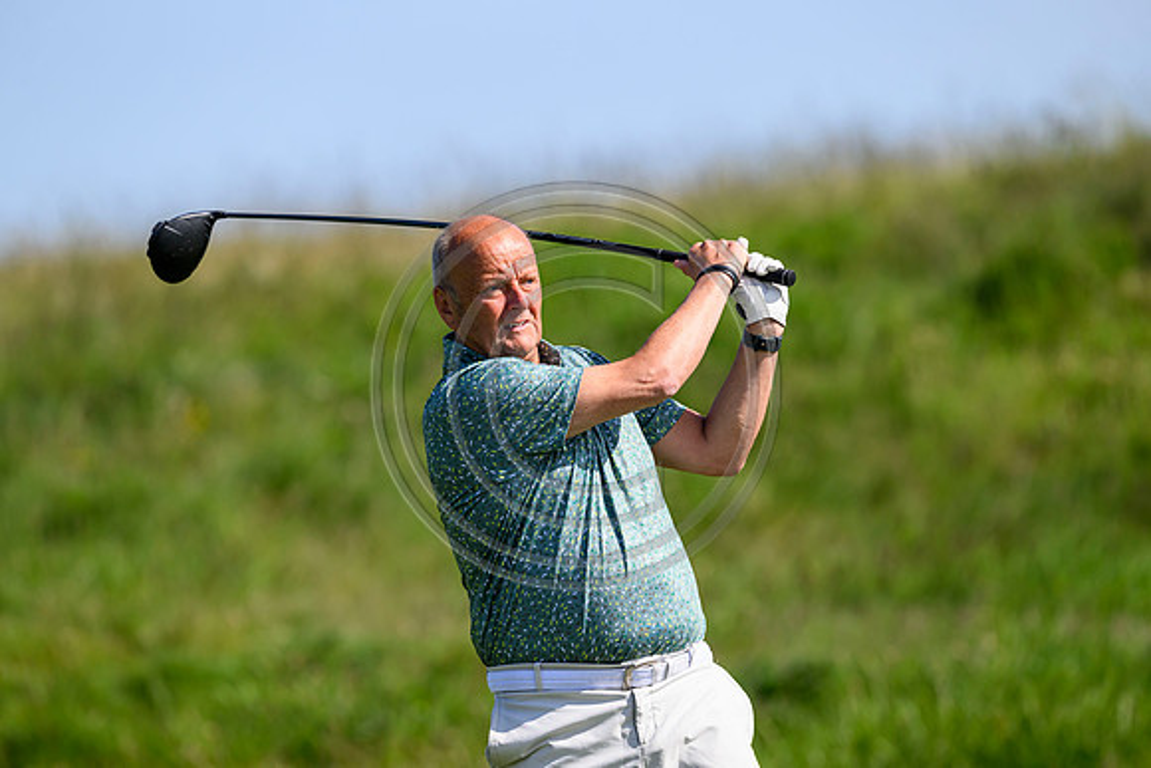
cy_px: 384
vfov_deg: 3.4
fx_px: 12791
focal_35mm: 400
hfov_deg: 5.2
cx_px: 576
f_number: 4.5
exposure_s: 1/4000
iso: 500
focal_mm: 400
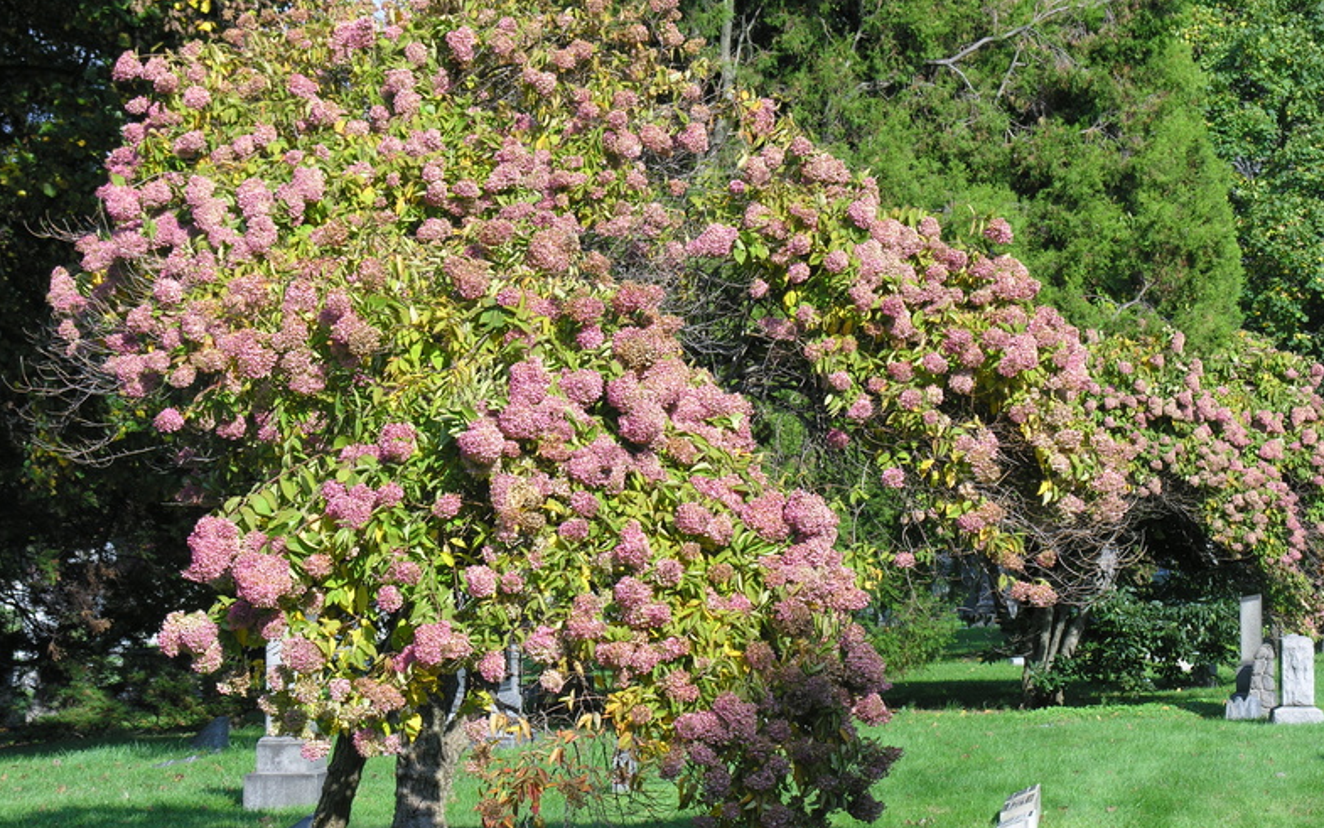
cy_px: 462
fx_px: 4439
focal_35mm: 123
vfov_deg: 10.7
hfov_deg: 17.0
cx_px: 663
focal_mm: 29.3
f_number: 5.2
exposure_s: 1/138
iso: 50
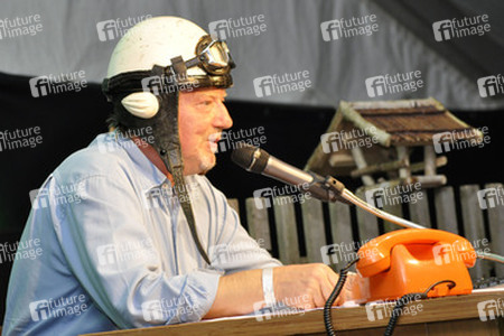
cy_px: 168
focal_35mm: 142
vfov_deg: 9.6
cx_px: 252
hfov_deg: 14.4
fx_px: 1995
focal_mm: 95
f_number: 6.3
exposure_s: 1/60
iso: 1000
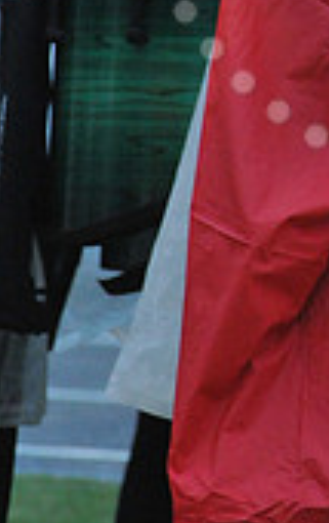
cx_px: 492
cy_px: -185
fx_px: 29690
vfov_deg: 1.0
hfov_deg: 0.6
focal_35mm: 2080
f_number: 13
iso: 5000
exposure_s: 1/160
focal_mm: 600
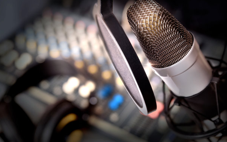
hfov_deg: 28.6
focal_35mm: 72
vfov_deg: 18.1
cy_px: 66
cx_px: 113
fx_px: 446
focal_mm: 70
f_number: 20
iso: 64
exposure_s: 1/125
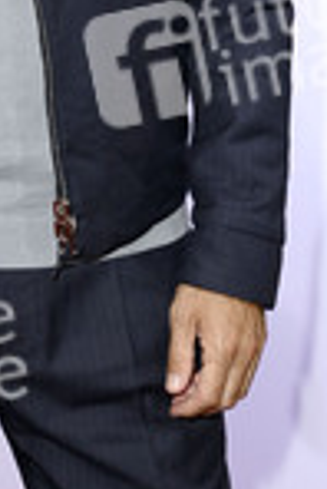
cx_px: -46
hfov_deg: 10.1
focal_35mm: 135
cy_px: -116
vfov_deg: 14.6
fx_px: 1835
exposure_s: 1/250
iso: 400
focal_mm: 50
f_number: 6.3
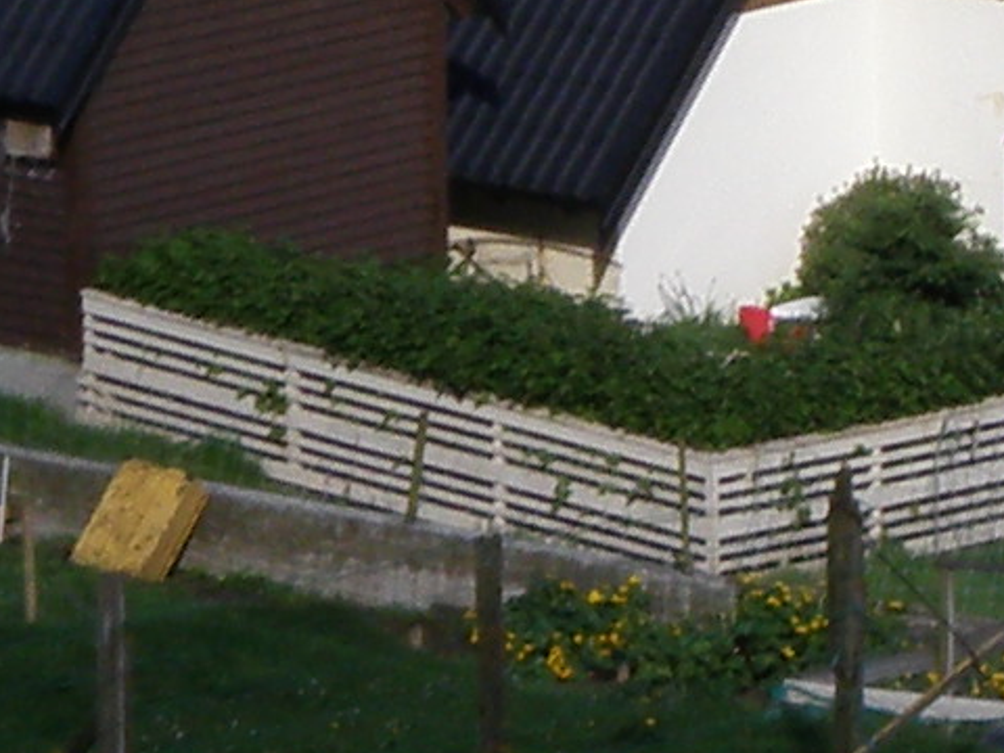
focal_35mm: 380
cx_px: 1531
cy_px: -1314
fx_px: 11021
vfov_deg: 3.8
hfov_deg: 5.2
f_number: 5.6
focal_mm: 8.87
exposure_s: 1/400
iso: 64
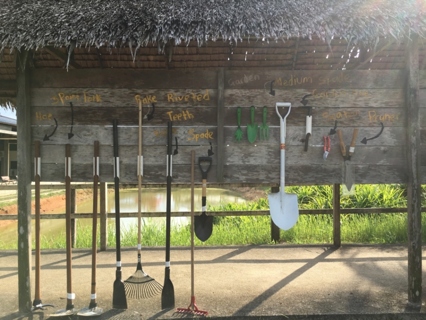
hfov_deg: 61.6
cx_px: 213
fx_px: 357
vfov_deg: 48.2
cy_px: 160
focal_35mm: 29
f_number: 2.2
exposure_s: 1/712
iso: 25
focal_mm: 4.15
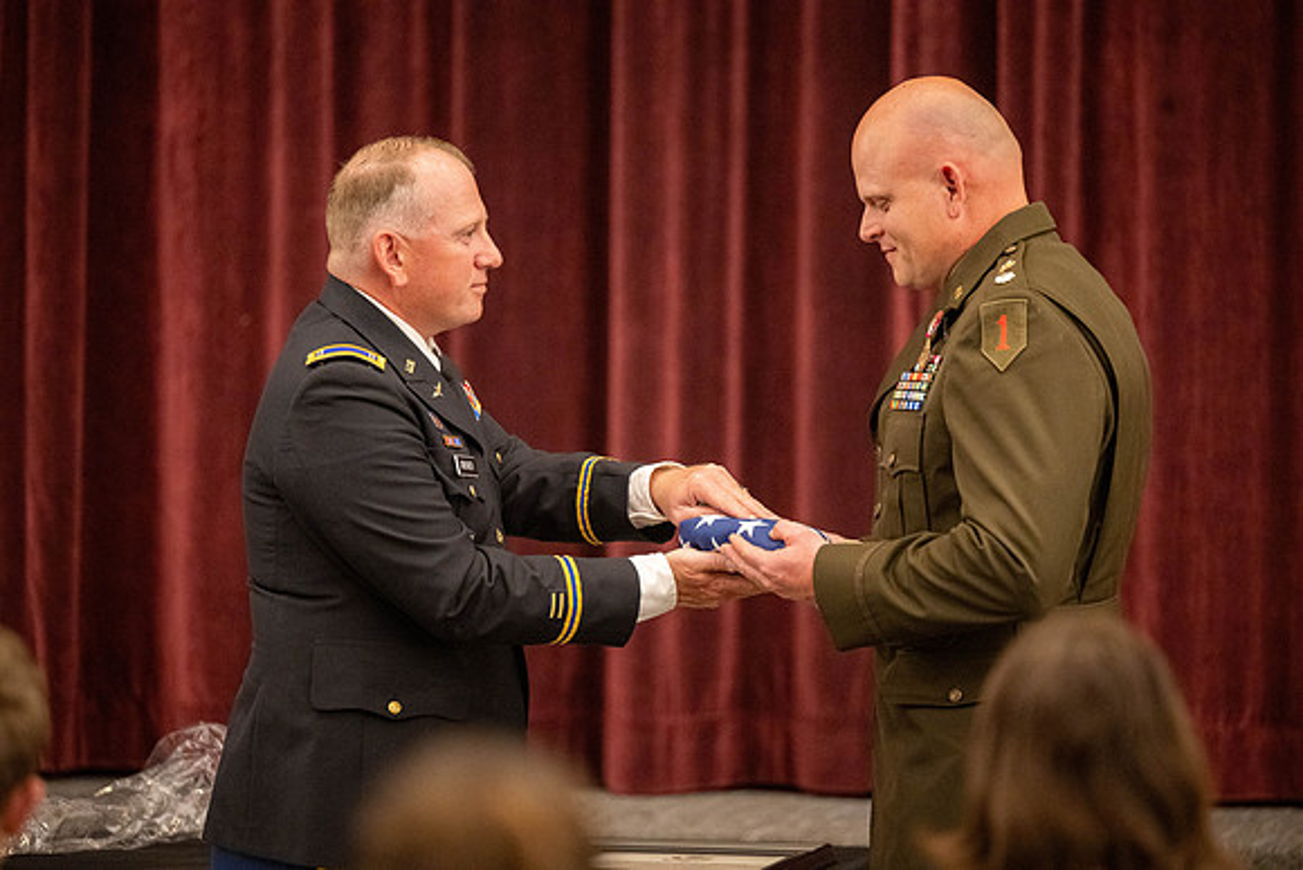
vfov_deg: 6.9
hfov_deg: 10.3
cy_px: 435
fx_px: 7240
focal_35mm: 200
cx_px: 652
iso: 5000
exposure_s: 1/200
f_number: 2.8
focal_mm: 200
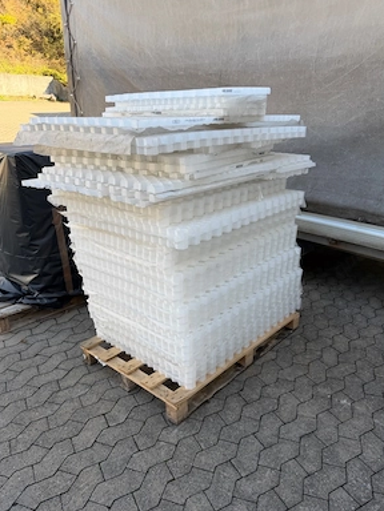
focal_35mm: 25
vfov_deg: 69.4
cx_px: 197
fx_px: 370
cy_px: 261
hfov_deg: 54.9
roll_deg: -1.7
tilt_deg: -22.9
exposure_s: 1/510
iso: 80
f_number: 1.78
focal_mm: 6.76
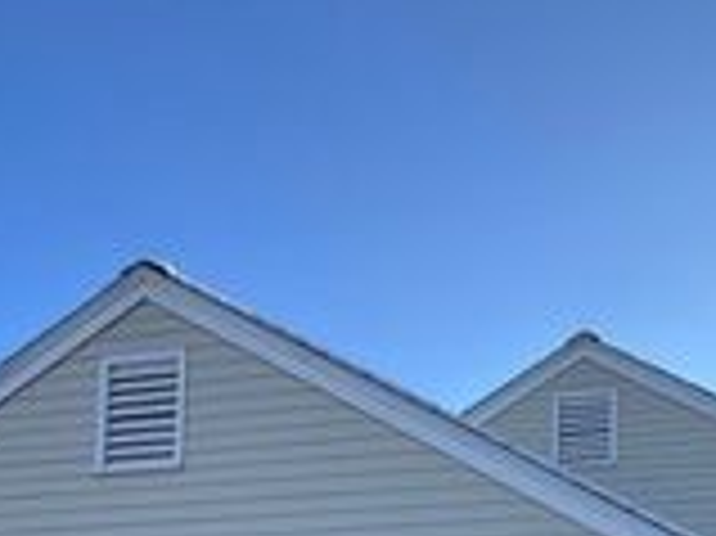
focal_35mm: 44
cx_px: 518
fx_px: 909
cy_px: 790
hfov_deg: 42.0
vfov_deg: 25.4
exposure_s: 1/796
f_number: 2.2
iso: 40
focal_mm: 2.22
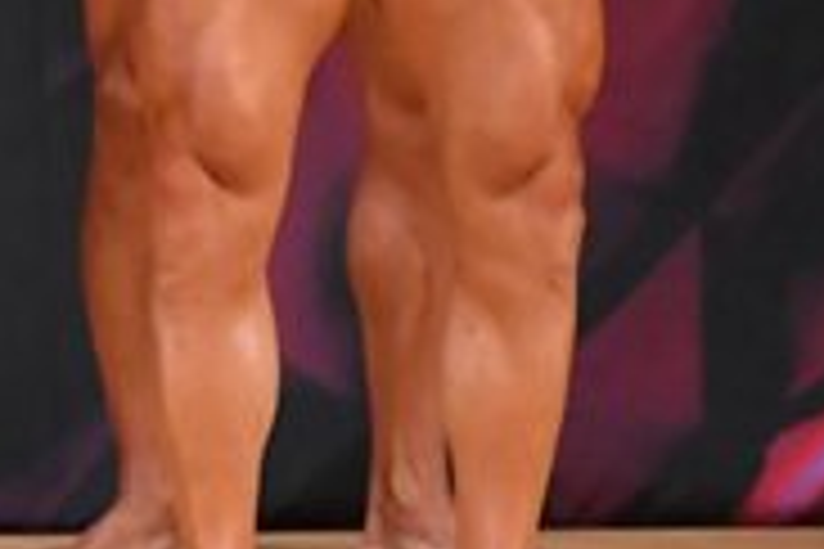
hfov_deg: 1.7
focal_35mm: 1205
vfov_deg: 1.1
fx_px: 27579
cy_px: -288
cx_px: -502
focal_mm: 190
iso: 5600
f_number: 5.6
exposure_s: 1/400
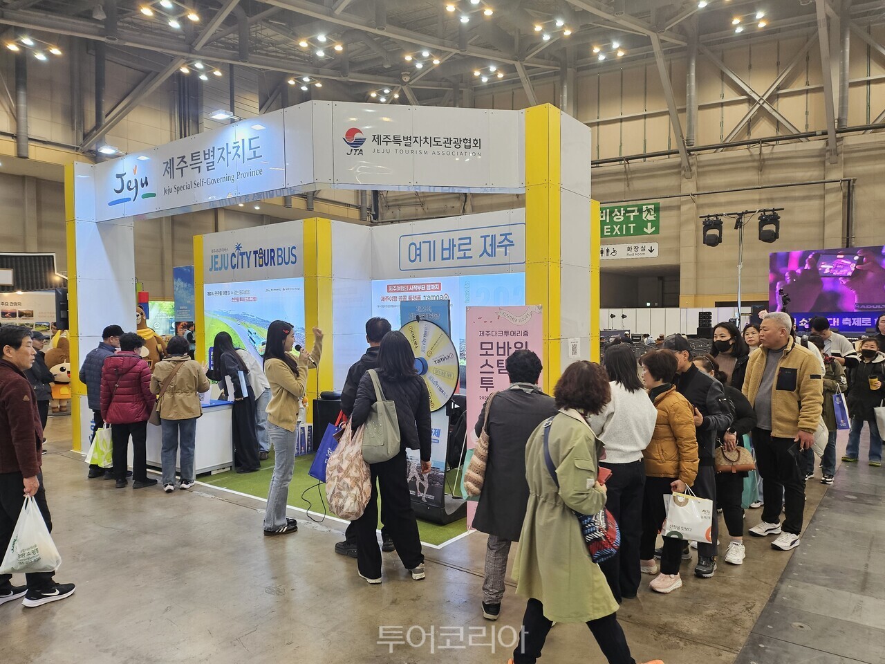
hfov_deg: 71.6
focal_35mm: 24
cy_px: 332
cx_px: 442
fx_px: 614
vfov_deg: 56.8
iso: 200
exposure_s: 1/120
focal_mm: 5
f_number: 1.8
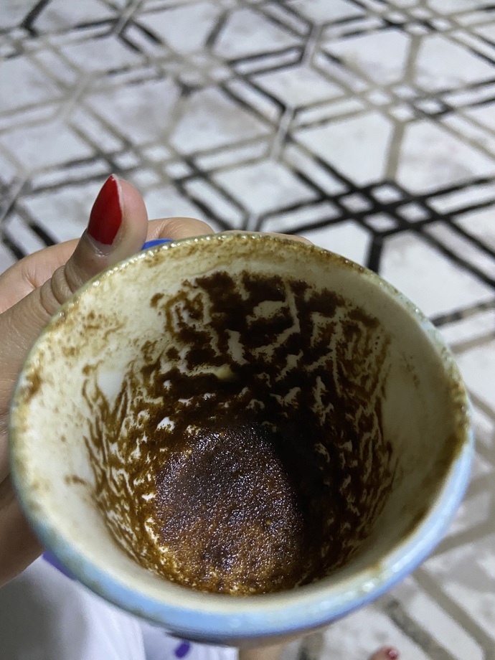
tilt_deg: -61.4
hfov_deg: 53.1
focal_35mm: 26
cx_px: 248
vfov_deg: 67.3
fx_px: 496
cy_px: 330
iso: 640
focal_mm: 4.25
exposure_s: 1/25
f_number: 1.8
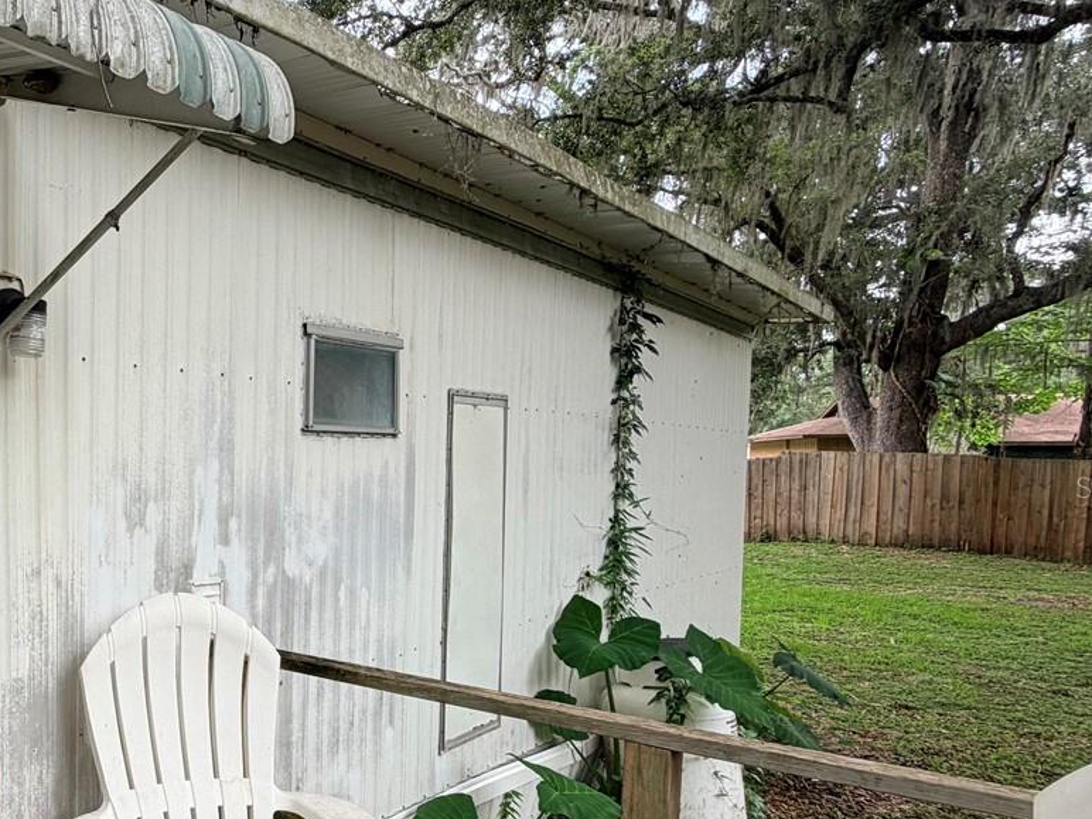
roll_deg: -0.1
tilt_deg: -1.4
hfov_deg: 52.8
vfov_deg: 48.0
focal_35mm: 29
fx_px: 915
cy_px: 487
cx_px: 78
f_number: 2.2
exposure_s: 1/159
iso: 40
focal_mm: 2.22
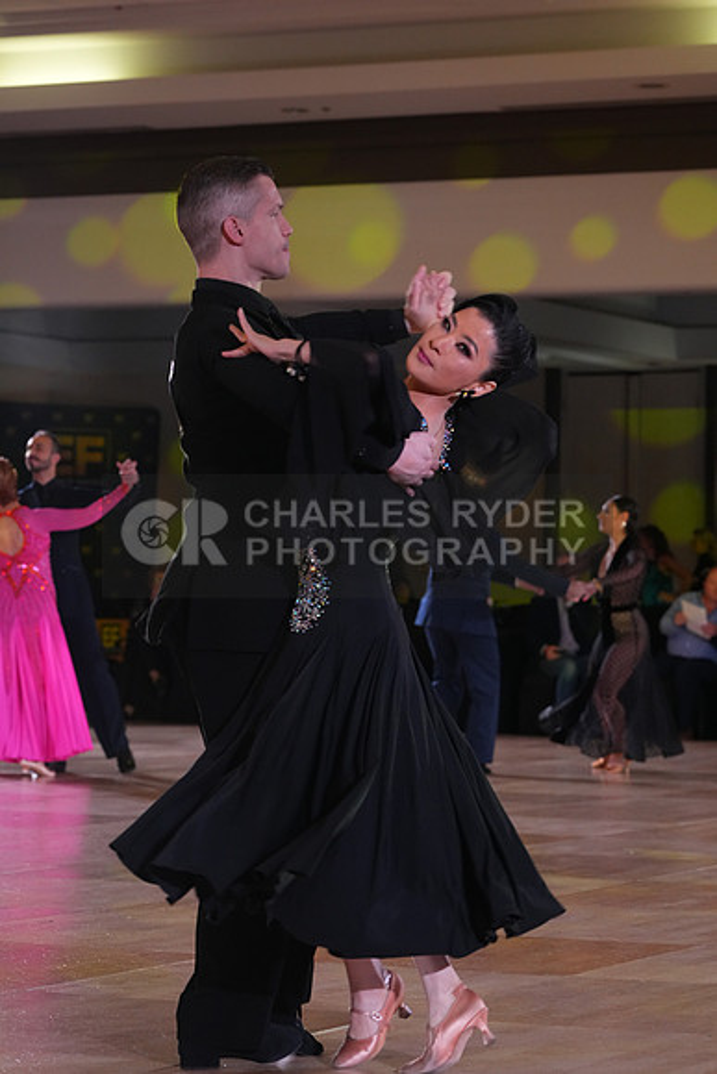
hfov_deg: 12.3
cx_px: 358
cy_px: 537
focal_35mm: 111
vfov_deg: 18.4
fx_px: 3314
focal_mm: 111
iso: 3200
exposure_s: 1/250
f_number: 5.6
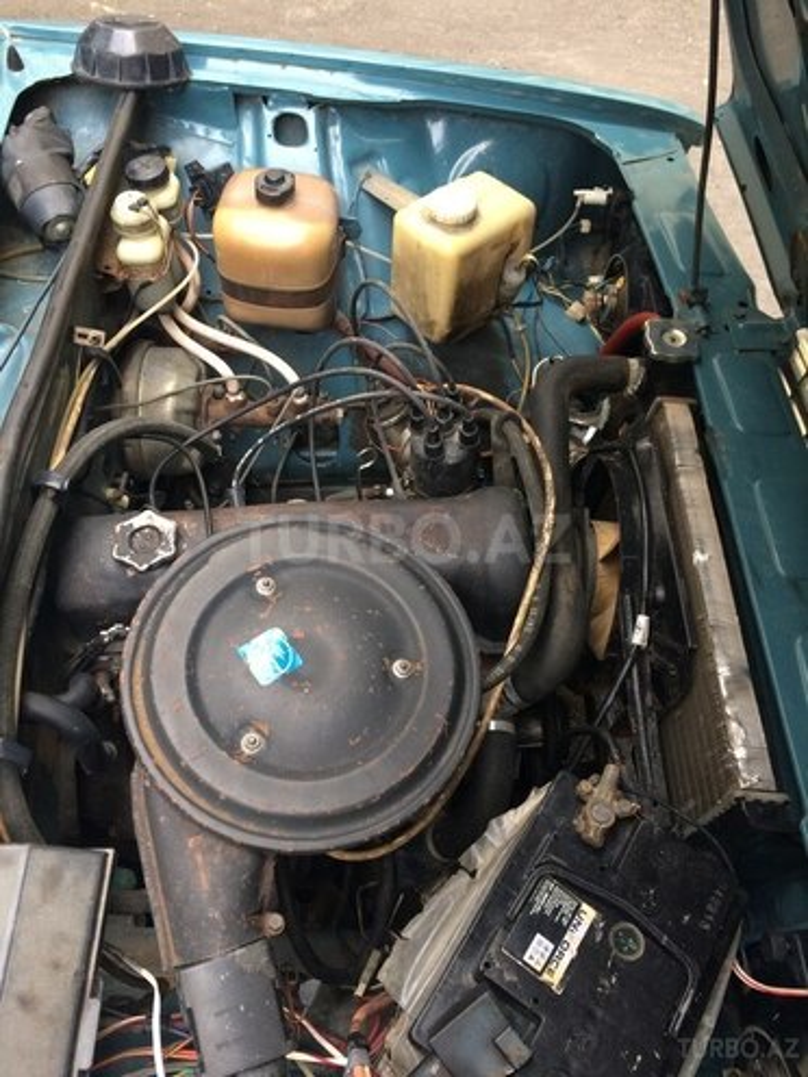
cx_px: 404
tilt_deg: -56.6
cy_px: 538
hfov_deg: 48.2
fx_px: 903
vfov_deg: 61.7
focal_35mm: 29
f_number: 2.2
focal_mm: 4.15
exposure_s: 1/33
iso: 100
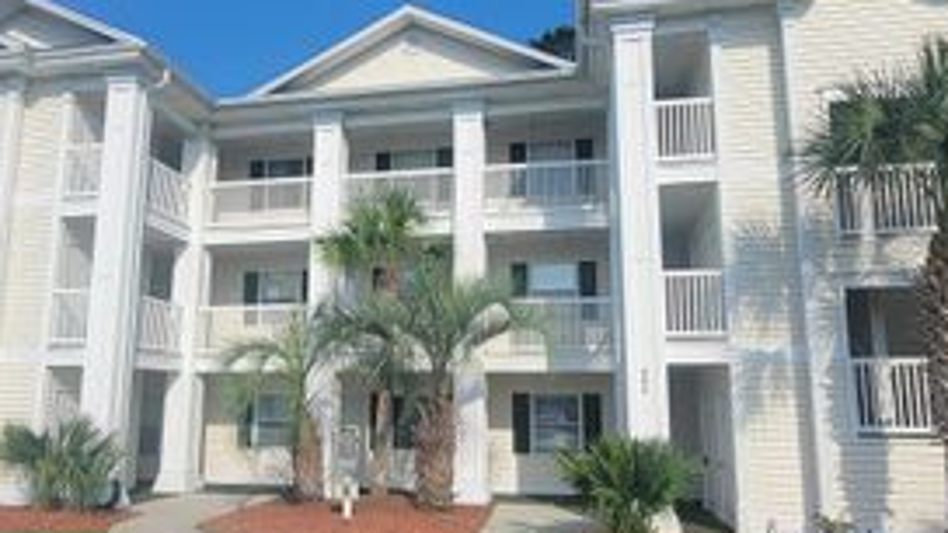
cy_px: 291
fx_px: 654
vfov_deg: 44.3
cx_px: 422
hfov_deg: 71.7
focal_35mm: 26
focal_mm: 2.2
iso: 50
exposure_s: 1/1834
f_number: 2.2
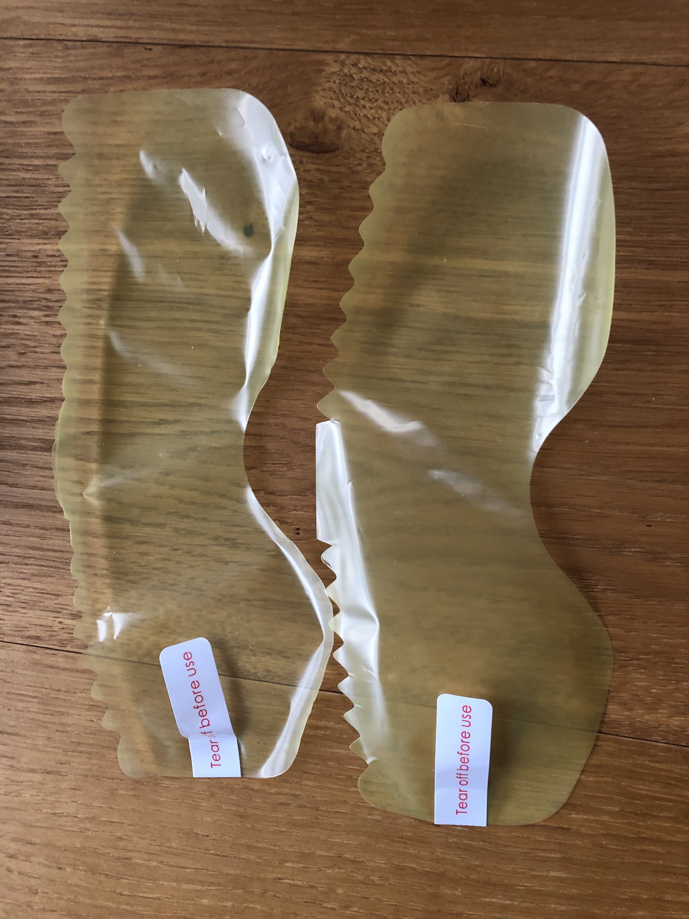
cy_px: 460
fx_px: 743
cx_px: 344
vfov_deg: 63.4
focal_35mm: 28
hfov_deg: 49.7
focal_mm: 3.99
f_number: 1.8
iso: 80
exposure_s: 1/15
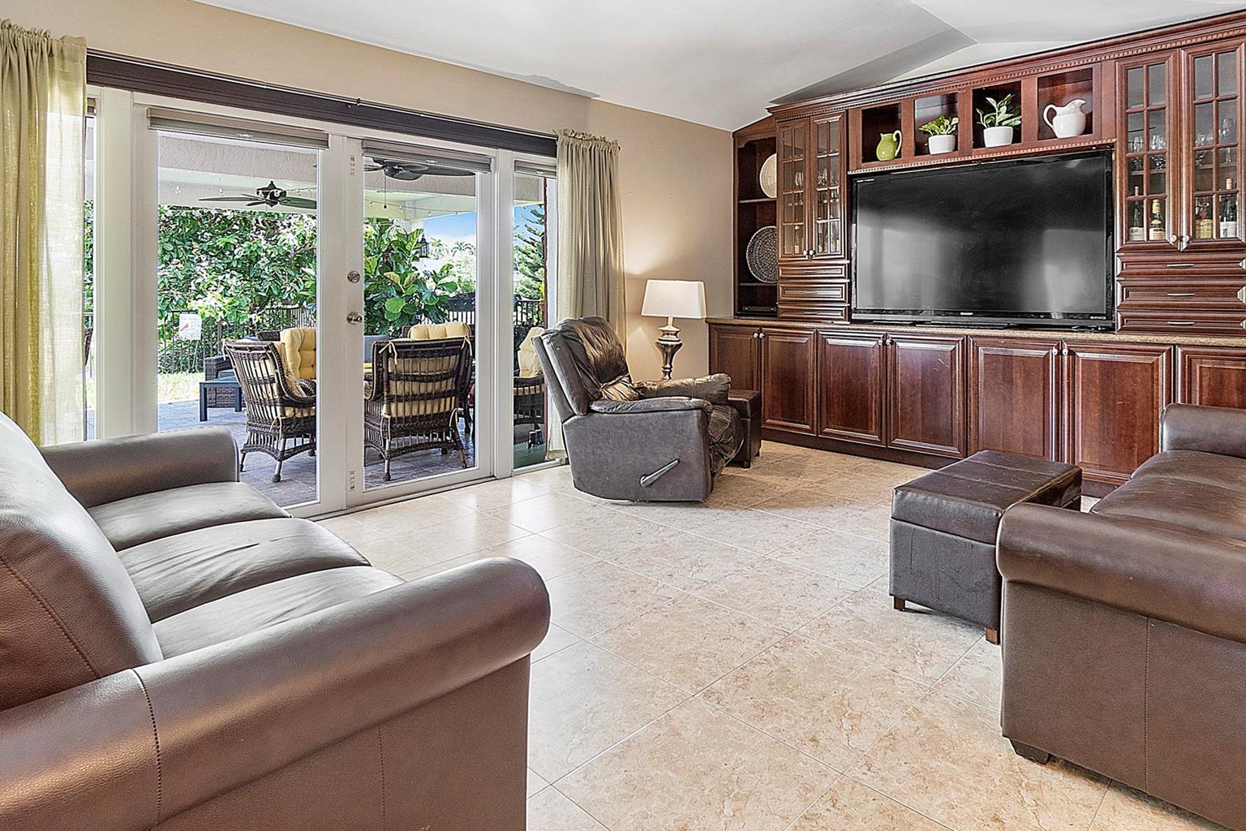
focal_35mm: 20
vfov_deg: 60.7
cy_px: 289
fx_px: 692
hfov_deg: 83.5
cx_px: 711
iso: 200
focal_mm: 10
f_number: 9
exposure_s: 1/4
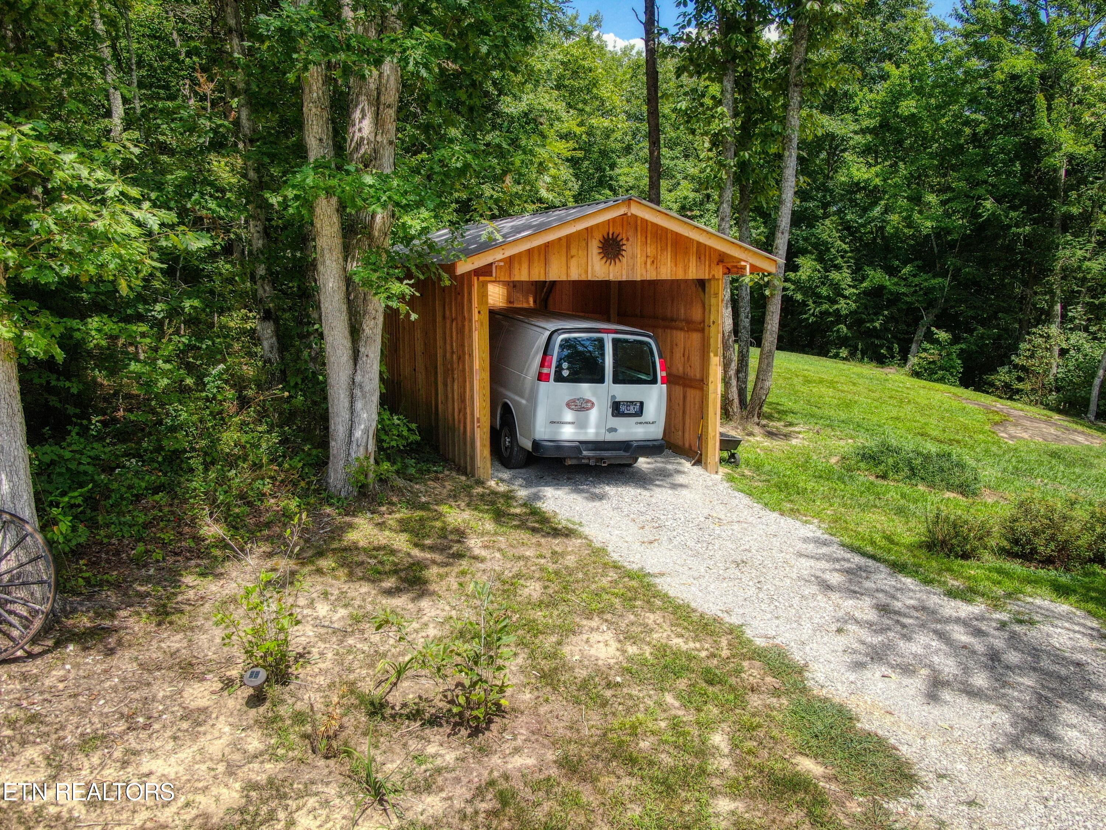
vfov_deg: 53.1
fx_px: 831
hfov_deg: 67.3
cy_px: 415
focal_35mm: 26
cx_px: 553
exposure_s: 1/640
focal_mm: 4.6
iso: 100
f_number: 2.9
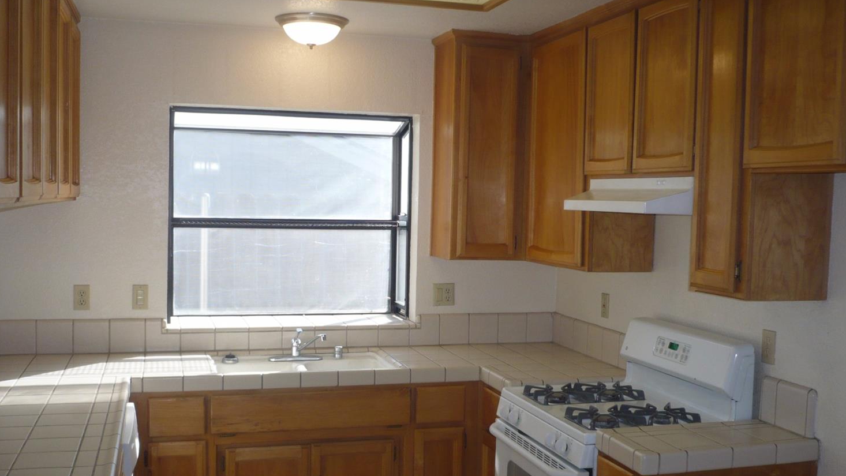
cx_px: 420
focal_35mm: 39
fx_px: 875
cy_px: 263
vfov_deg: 30.4
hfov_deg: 51.6
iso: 100
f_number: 2.8
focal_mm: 5.8
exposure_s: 1/125
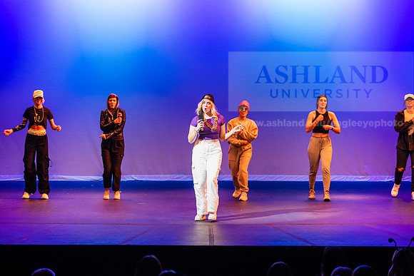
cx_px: 207
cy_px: 138
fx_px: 1093
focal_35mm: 95
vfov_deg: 14.4
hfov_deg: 21.5
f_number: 3.5
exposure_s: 1/250
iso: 4000
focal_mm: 95
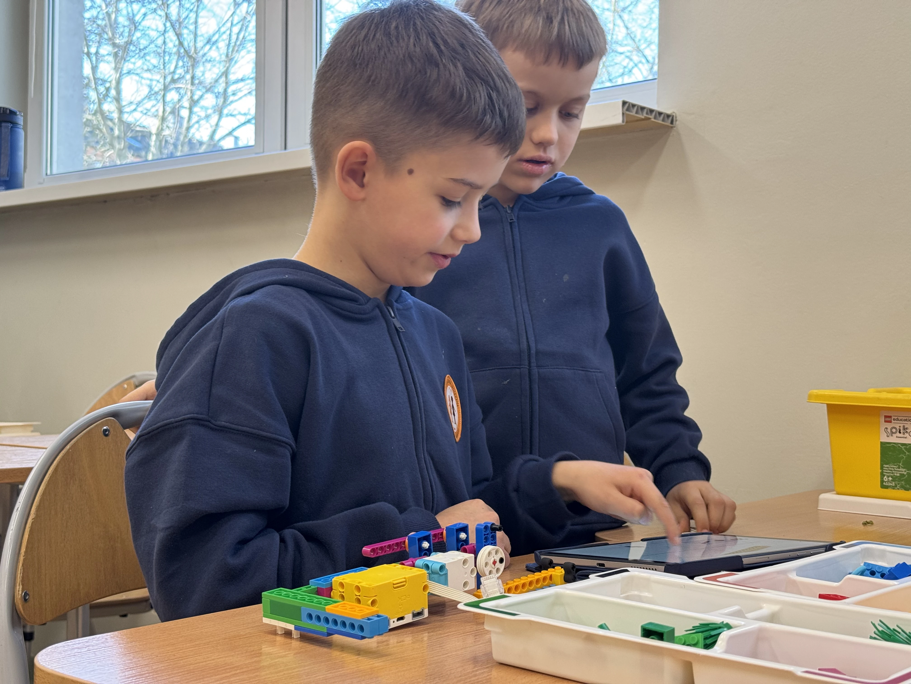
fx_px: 1263
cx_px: 456
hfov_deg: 39.7
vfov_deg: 30.3
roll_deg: -0.2
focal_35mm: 48
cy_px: 342
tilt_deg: +1.1
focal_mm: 6.76
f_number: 1.78
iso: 64
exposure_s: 1/50
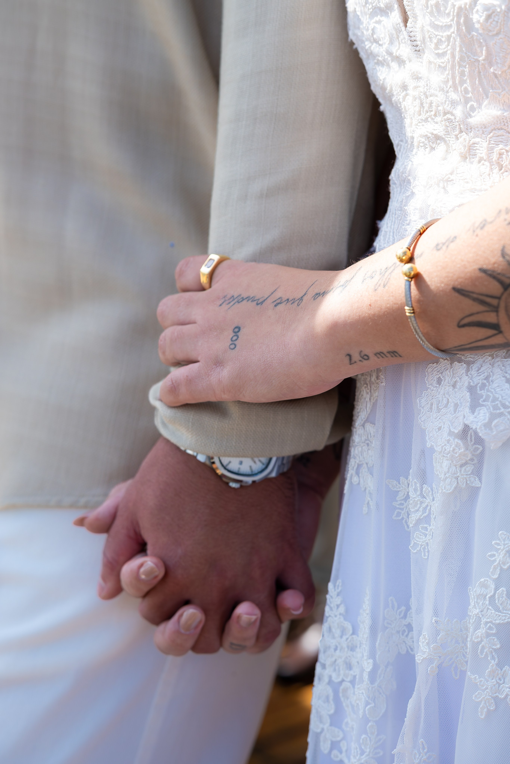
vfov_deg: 24.2
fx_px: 1785
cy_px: 382
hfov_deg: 16.3
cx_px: 255
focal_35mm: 84
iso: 200
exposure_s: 1/640
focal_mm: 56
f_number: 4
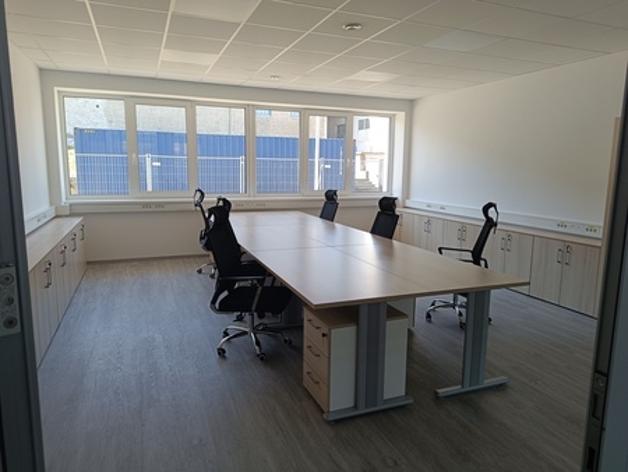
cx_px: 314
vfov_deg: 56.9
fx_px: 436
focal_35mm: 24
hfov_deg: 71.6
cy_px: 236
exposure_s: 1/101
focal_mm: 5.59
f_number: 1.88
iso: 93
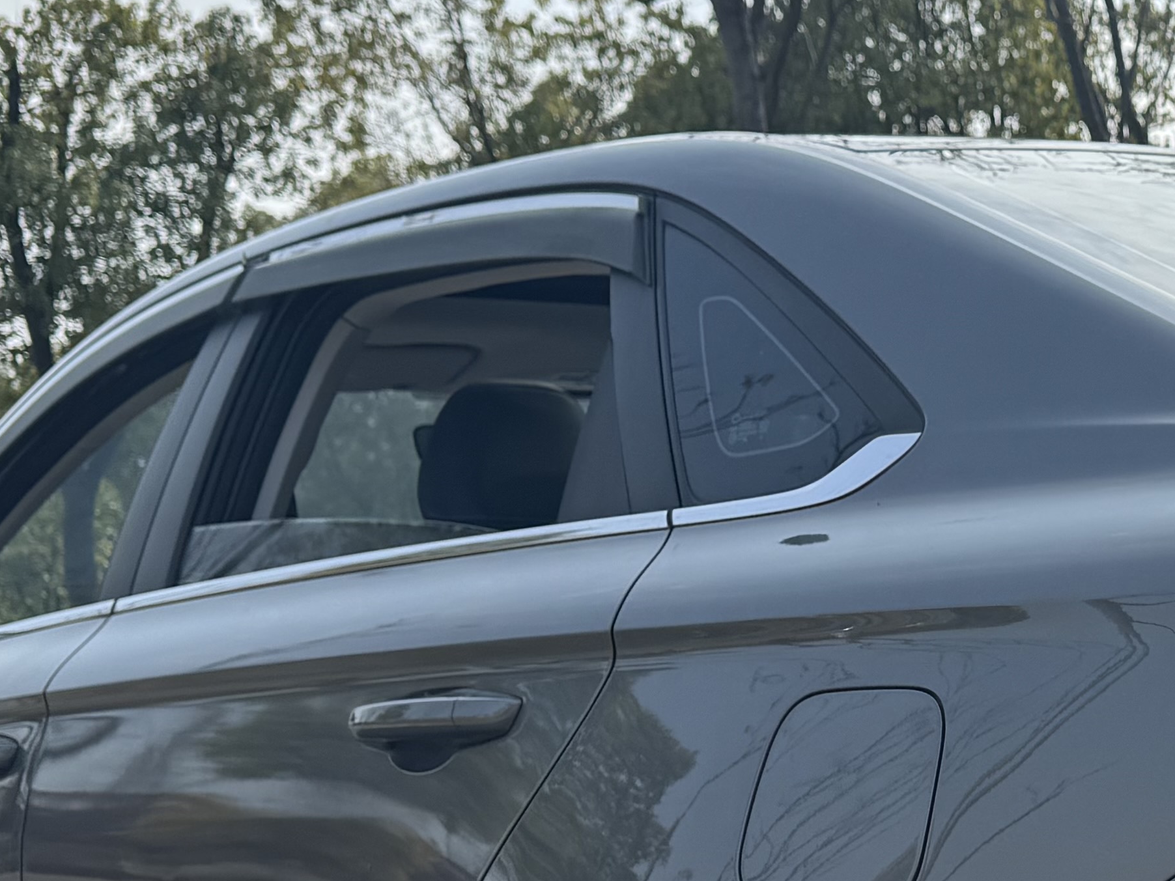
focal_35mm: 76
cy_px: 705
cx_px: 1159
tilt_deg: -0.3
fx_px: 2580
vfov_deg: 19.2
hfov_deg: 24.5
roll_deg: +2.3
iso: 80
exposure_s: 1/3247
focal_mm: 6.76
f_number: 1.78
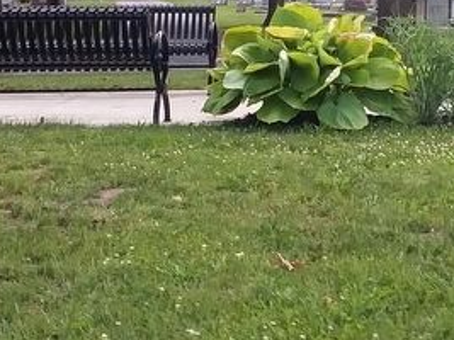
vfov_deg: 16.7
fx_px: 1141
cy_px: 36
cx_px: 338
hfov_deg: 22.3
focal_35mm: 87
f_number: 1.9
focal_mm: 2.47
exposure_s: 1/278
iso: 40
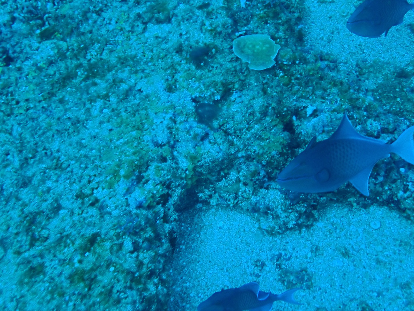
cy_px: 156
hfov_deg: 38.2
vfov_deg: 29.1
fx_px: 598
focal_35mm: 50
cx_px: 207
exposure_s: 1/100
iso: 400
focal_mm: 9.01
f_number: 3.2
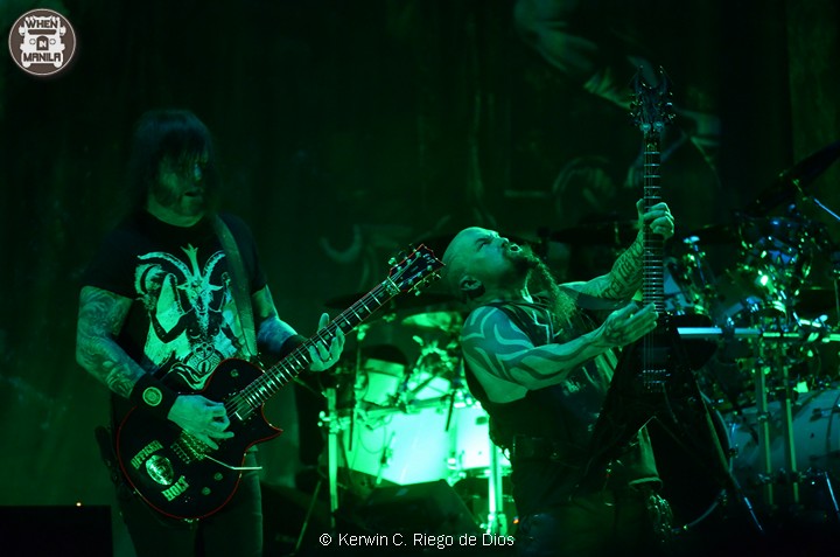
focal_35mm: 202
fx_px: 4716
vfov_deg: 6.8
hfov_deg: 10.2
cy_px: 278
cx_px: 420
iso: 3200
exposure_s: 1/250
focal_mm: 135
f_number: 5
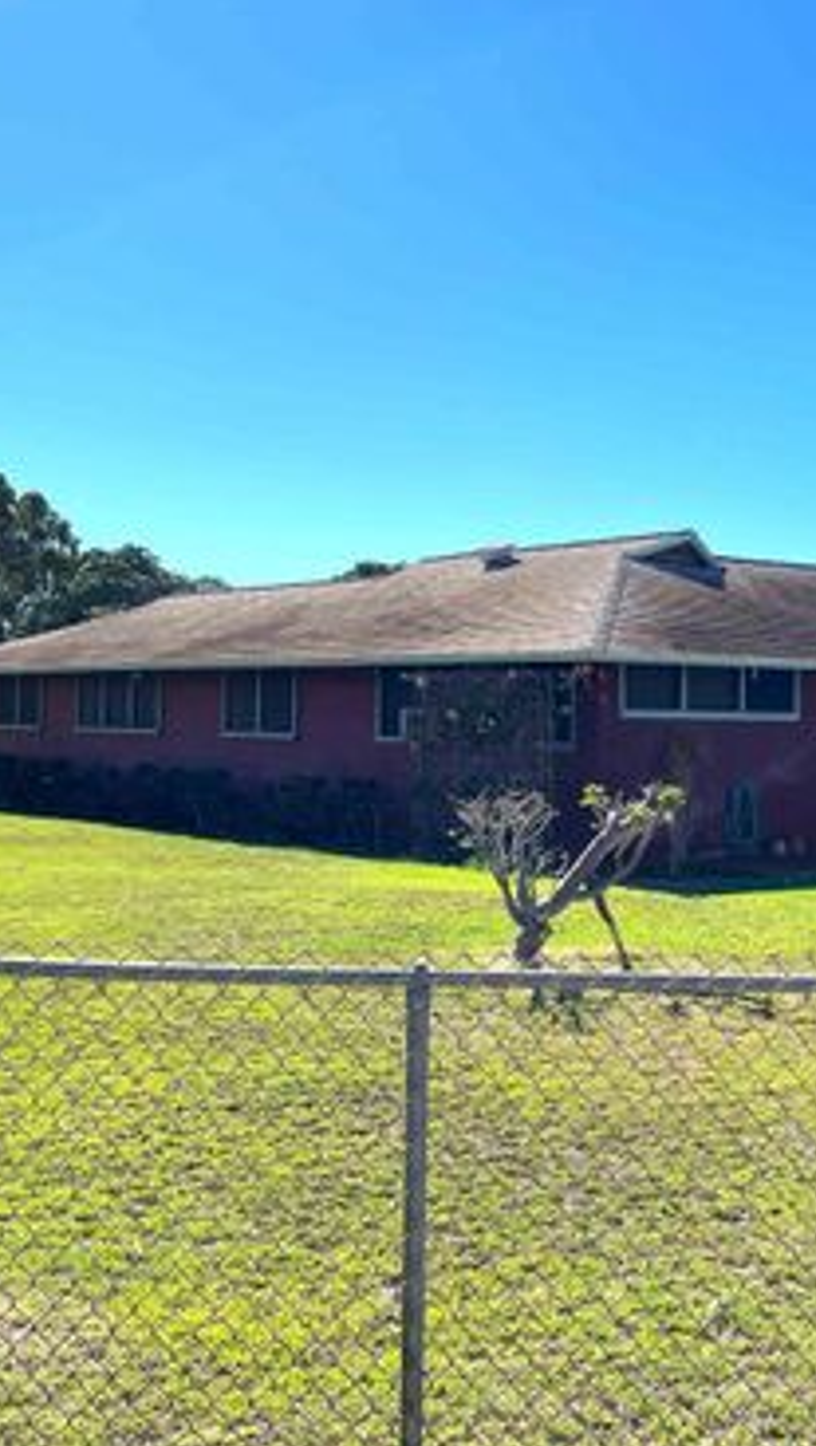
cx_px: 635
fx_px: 1651
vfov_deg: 47.3
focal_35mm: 43
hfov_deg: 27.3
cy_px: 723
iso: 50
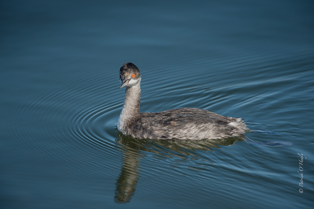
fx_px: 7410
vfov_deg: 1.6
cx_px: 157
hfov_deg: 2.4
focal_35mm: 850
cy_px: 104
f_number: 8
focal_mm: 850
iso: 125
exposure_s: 1/250
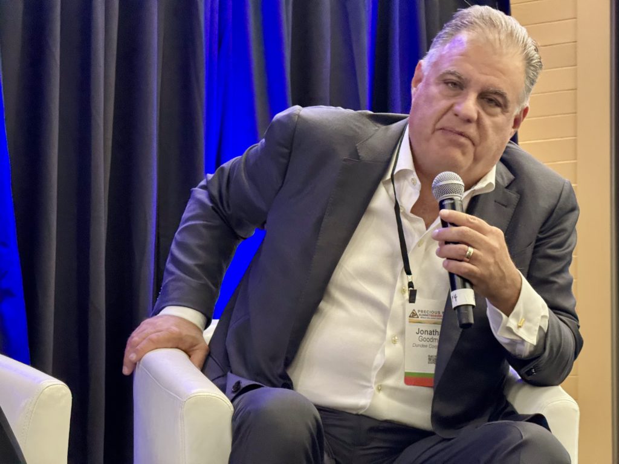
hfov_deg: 16.4
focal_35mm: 120
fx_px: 2146
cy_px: 232
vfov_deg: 12.3
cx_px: 310
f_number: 2.8
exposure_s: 1/37
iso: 1000
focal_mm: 15.66
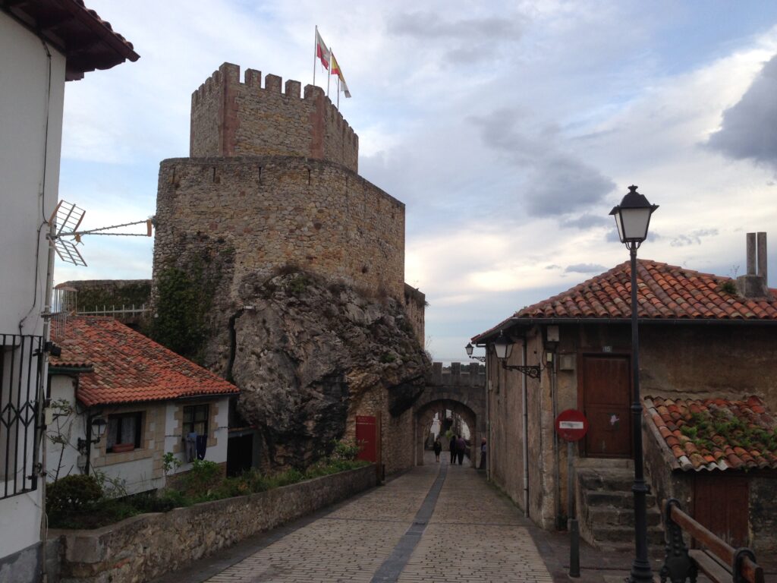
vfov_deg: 42.9
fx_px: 741
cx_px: 388
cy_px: 292
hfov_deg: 55.4
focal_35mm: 33
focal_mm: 4.12
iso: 50
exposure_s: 1/222
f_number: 2.4
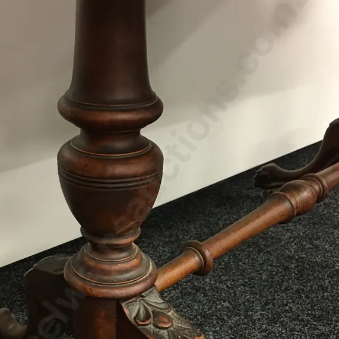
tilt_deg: -27.8
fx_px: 510
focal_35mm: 46
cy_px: 233
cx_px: 120
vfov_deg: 36.3
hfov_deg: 36.5
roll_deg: +0.3
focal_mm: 4.15
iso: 100
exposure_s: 1/10
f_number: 2.2
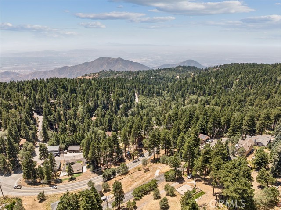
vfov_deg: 56.8
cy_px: 105
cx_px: 140
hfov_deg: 71.6
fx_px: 195
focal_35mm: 24
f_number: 2.8
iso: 100
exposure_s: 1/80
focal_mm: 12.3
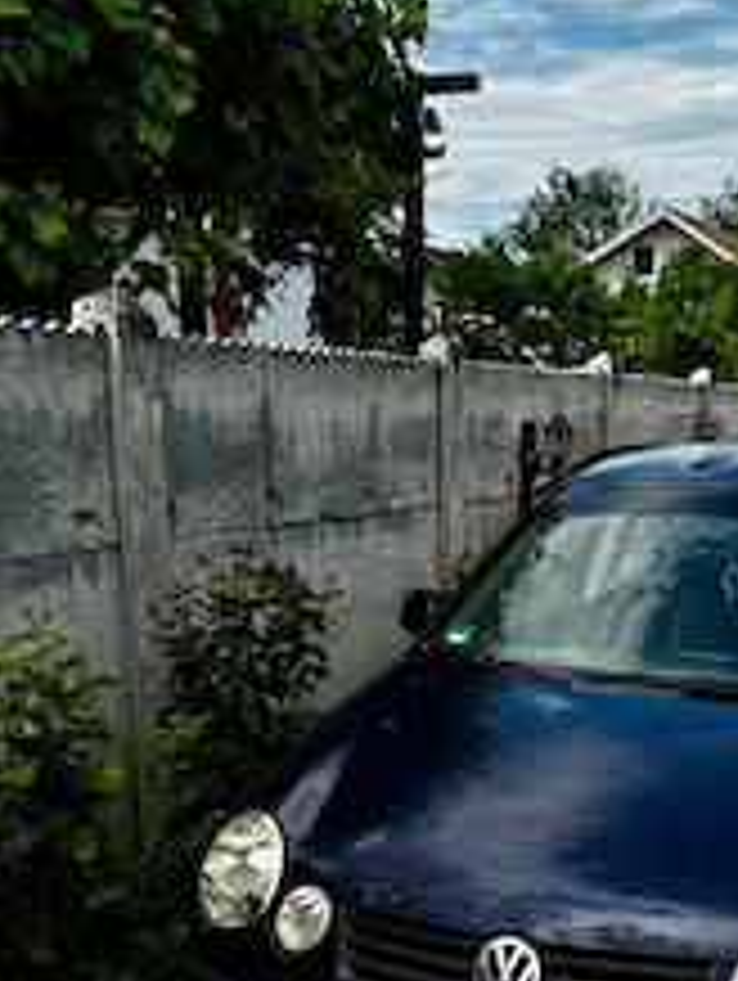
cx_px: 670
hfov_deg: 31.3
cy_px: 806
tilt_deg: -18.6
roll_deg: -3.1
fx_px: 1248
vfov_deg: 40.8
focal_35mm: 44
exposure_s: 1/2415
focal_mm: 6.76
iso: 80
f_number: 1.78
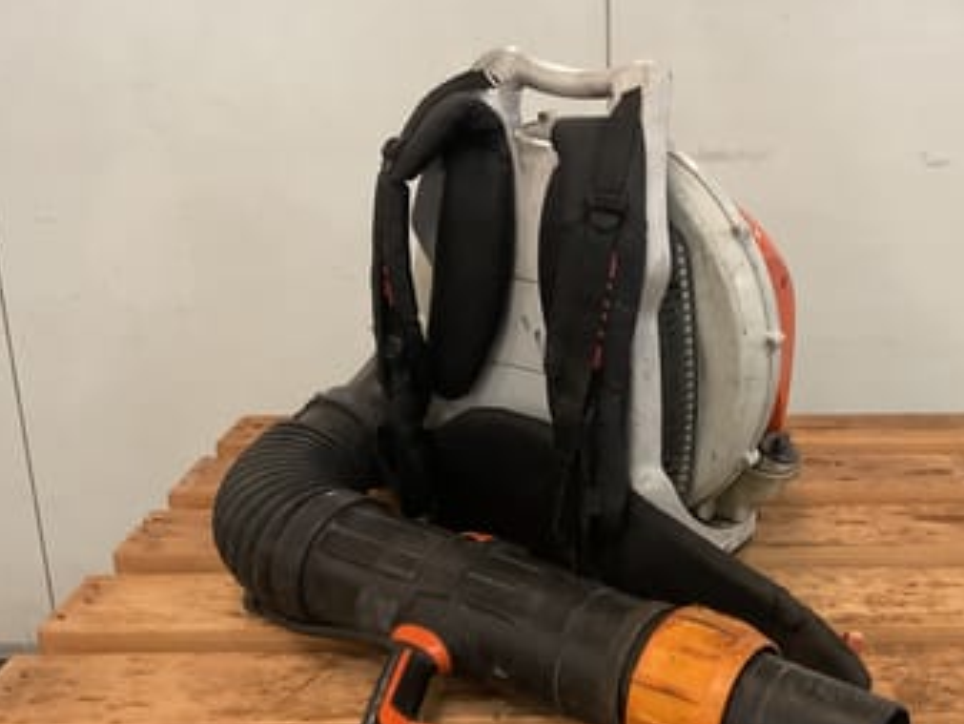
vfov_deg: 33.5
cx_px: 658
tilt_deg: -20.0
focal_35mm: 43
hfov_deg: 43.1
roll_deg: -0.4
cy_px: 436
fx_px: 1198
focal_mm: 3
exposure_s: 1/33
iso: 250
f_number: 1.8
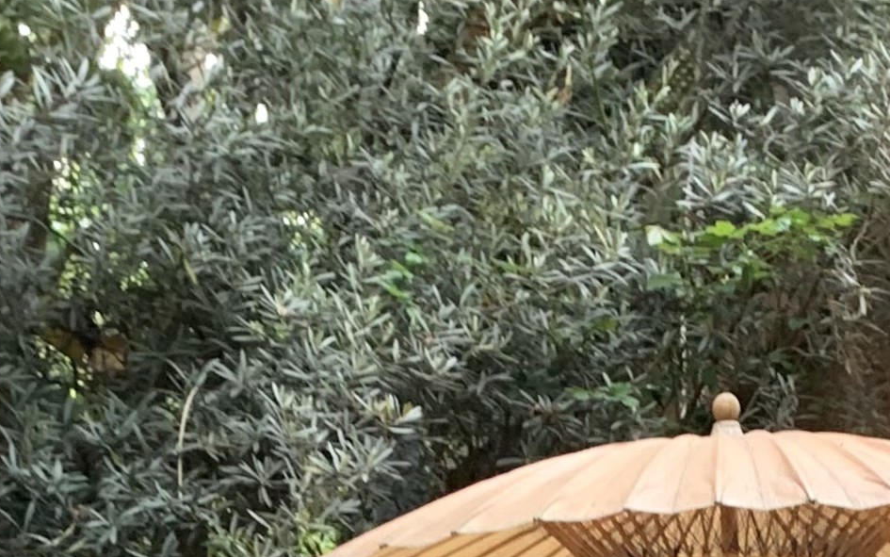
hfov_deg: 19.5
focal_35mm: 106
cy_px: 1700
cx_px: 652
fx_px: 2572
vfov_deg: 9.5
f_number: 1.8
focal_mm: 4.25
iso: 100
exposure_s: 1/85
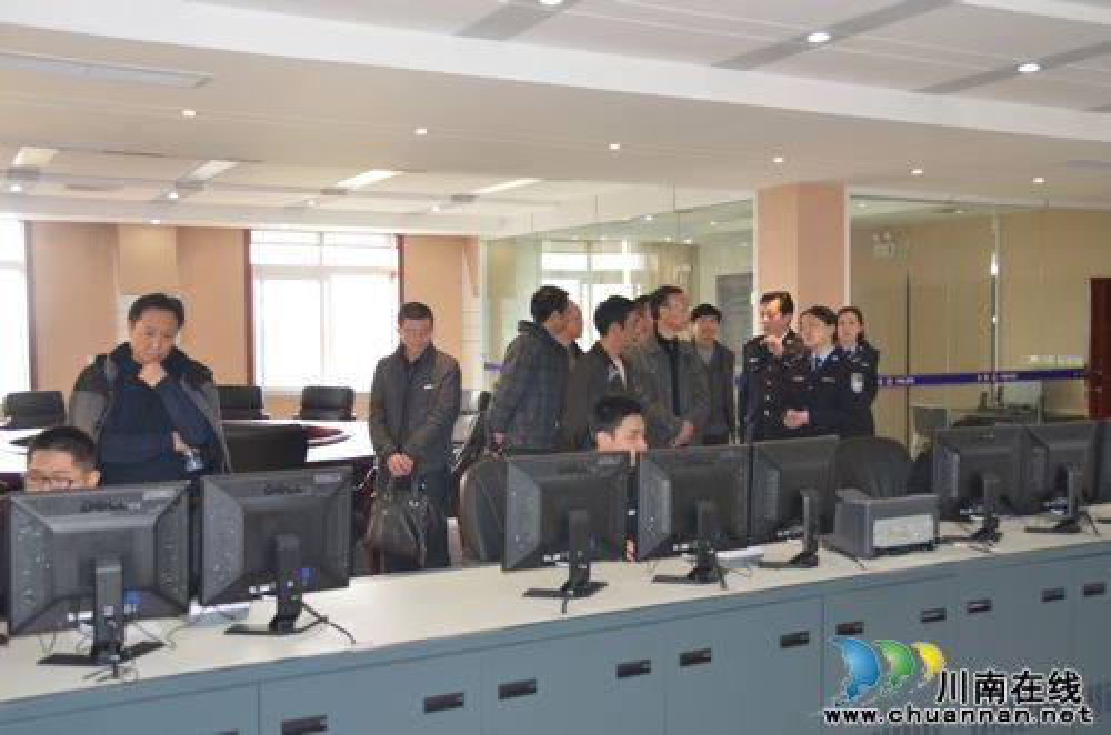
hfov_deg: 49.6
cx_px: 556
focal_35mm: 39
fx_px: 1201
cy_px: 368
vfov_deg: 34.1
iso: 200
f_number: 3.8
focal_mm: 26
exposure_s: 1/30
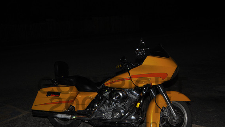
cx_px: 112
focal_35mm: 35
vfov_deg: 33.7
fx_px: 209
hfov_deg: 56.6
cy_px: 72
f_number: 5
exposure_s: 1/60
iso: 400
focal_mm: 22
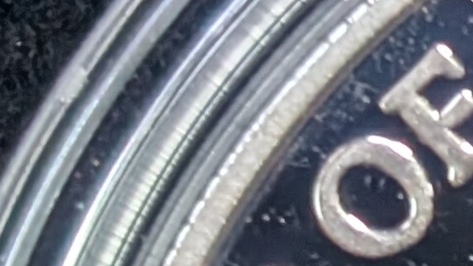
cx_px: 1024
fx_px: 5317
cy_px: 724
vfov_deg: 2.8
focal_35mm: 424
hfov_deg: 5.0
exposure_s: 1/70.2
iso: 386
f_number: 1.68
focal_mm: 6.9
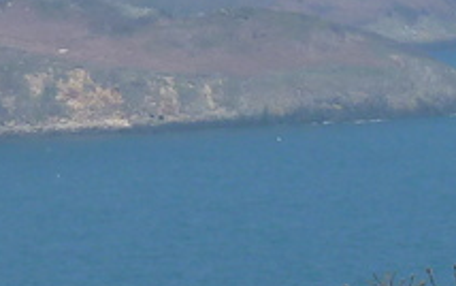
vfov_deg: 2.5
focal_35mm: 534
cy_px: -126
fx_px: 6640
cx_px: -202
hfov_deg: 3.9
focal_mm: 14.7
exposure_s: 1/500
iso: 80
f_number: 5
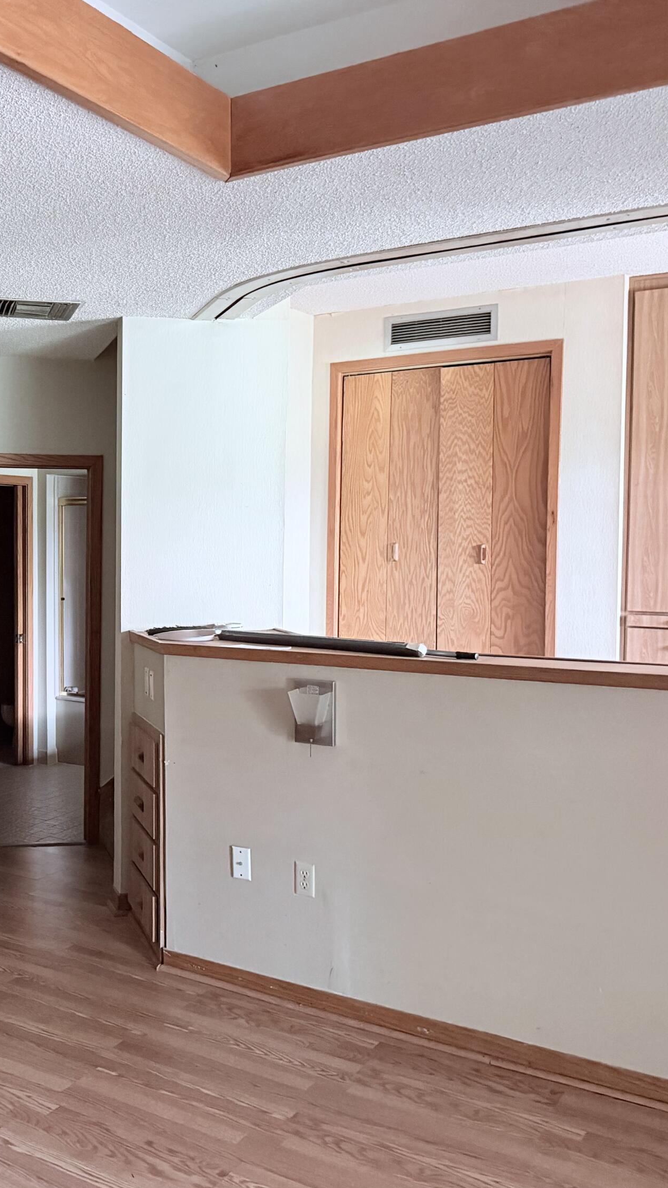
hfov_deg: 32.2
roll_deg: +0.5
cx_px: 77
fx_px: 1102
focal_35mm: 35
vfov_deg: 56.6
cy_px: 595
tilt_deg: -3.3
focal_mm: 6.76
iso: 1000
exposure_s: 1/36
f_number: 1.78
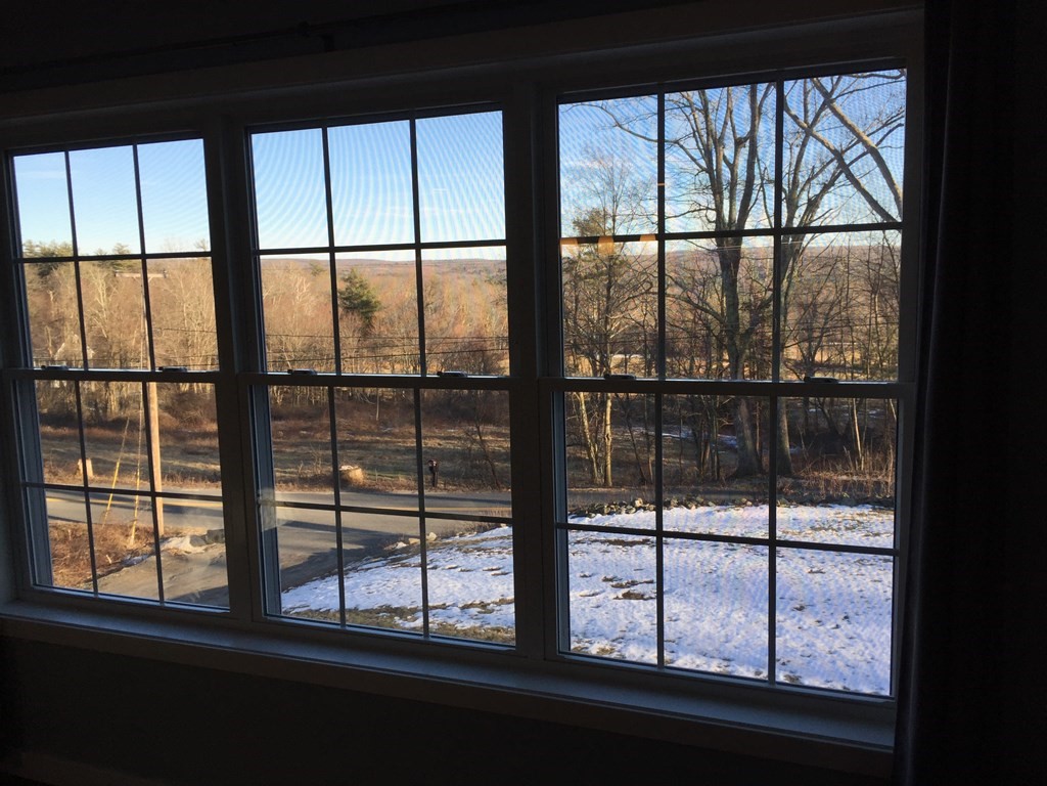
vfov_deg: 48.2
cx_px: 524
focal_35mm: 29
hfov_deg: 61.7
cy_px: 393
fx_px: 877
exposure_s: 1/359
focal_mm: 4.15
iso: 32
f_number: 2.2
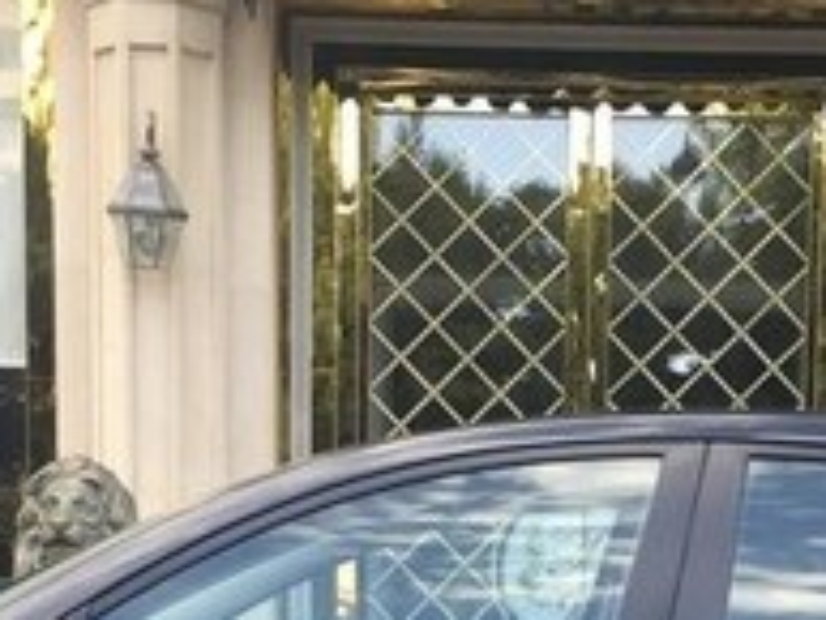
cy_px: 956
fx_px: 2364
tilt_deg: -7.6
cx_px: 552
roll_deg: -1.3
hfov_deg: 19.8
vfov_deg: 13.9
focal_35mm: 99
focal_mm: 4.15
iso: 32
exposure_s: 1/109
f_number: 2.2
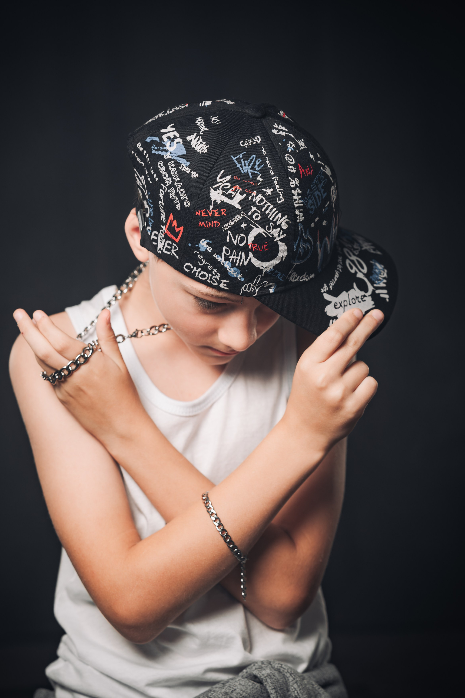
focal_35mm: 68
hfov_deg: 20.0
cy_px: 372
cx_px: 208
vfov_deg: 29.6
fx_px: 1317
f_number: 3.5
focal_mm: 58
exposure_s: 1/160
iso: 250
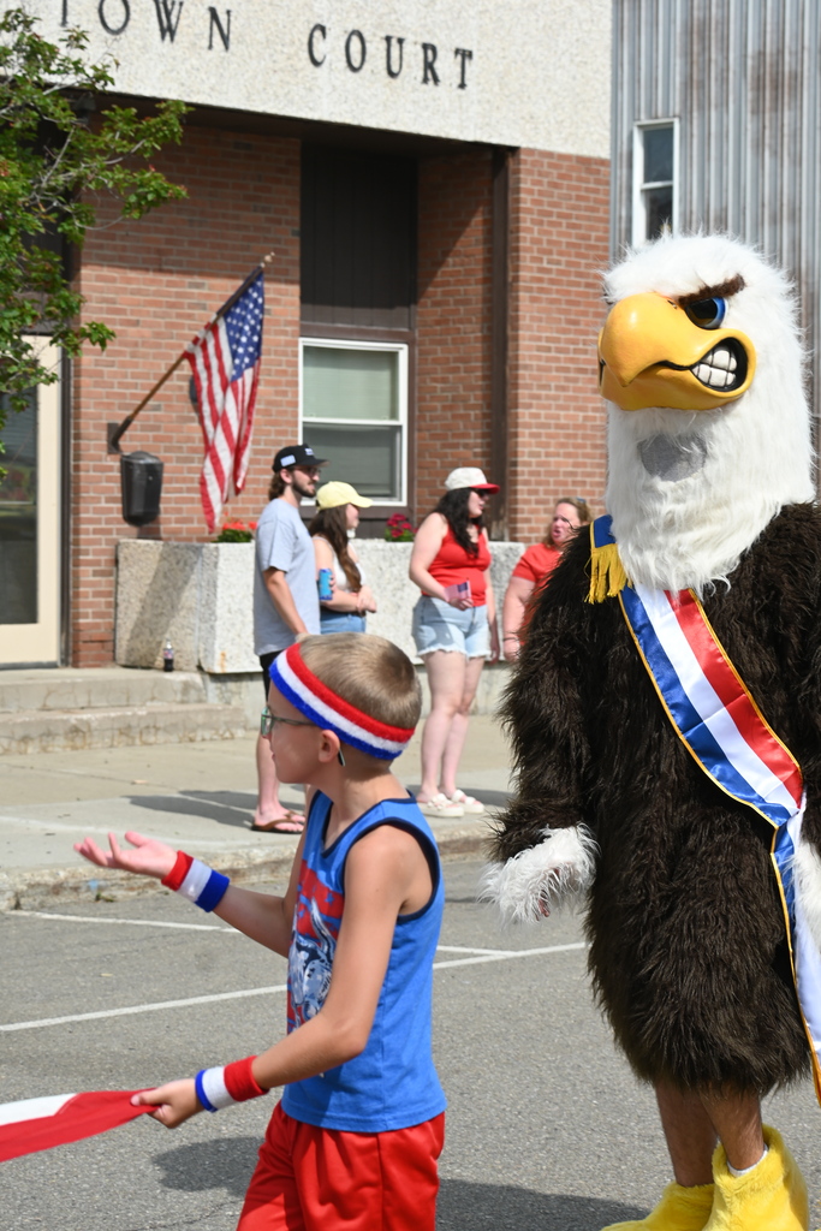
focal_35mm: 90
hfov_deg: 15.2
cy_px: 616
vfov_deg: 22.6
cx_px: 410
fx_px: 3077
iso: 100
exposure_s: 1/640
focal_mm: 60
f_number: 6.3
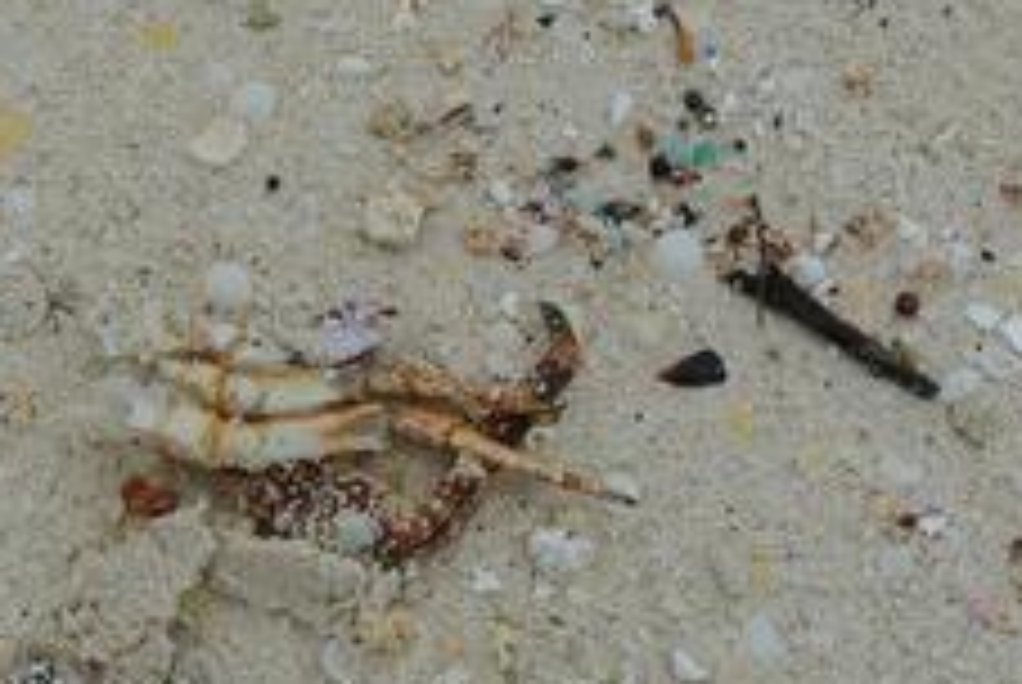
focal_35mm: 76
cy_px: 378
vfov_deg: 18.0
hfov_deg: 26.4
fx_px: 2160
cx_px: 320
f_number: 5.6
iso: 100
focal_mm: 10
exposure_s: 1/500
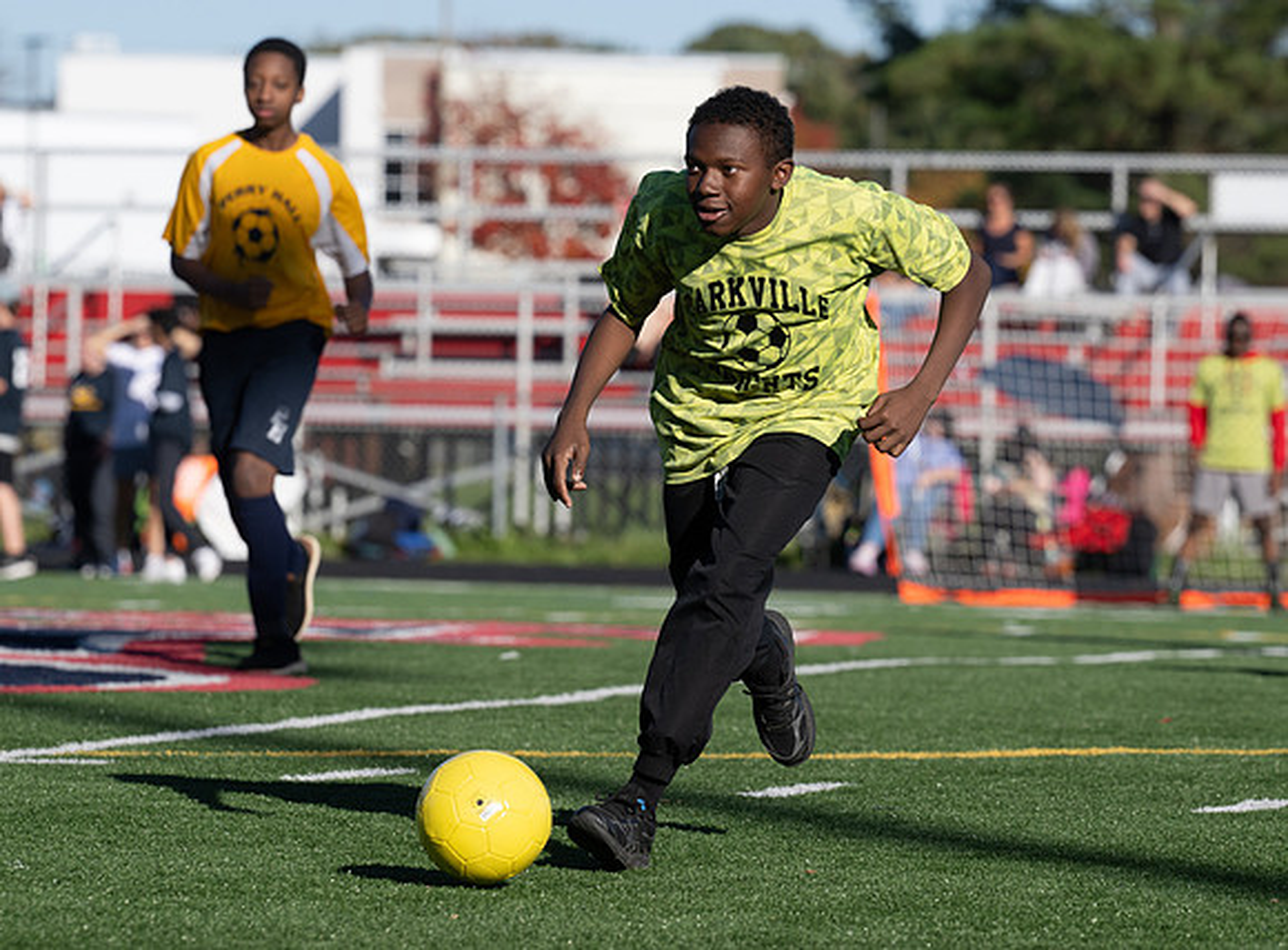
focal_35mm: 235
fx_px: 8704
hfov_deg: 8.5
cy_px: 461
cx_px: 693
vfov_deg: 6.3
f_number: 4.5
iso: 110
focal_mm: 155
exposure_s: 1/1600
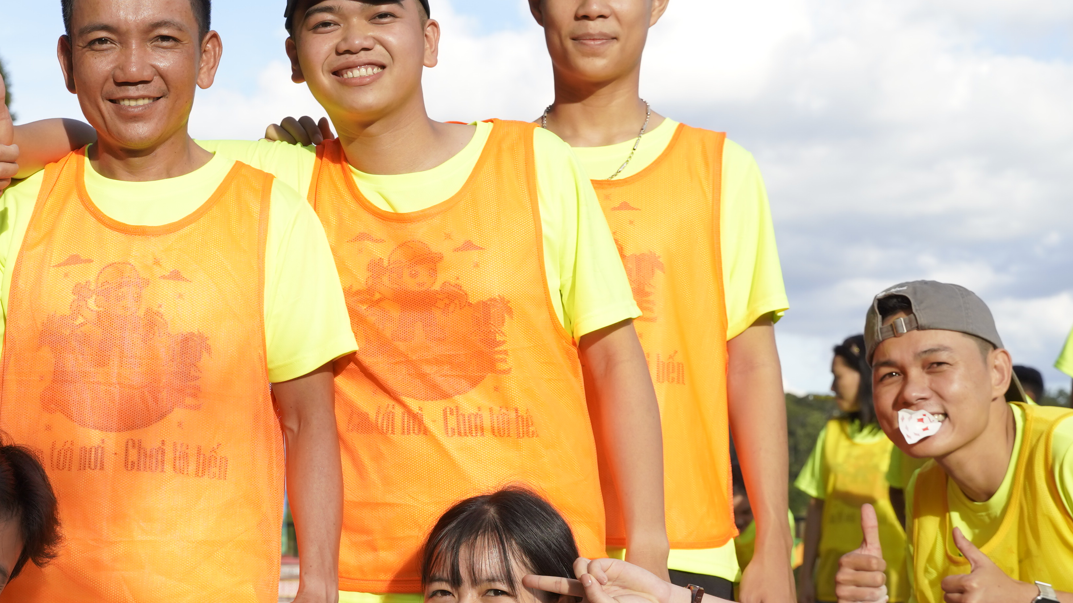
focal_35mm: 79
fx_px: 2248
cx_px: 300
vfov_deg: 15.3
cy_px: 391
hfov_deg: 26.6
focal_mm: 41
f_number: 5.6
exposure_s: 1/640
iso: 320
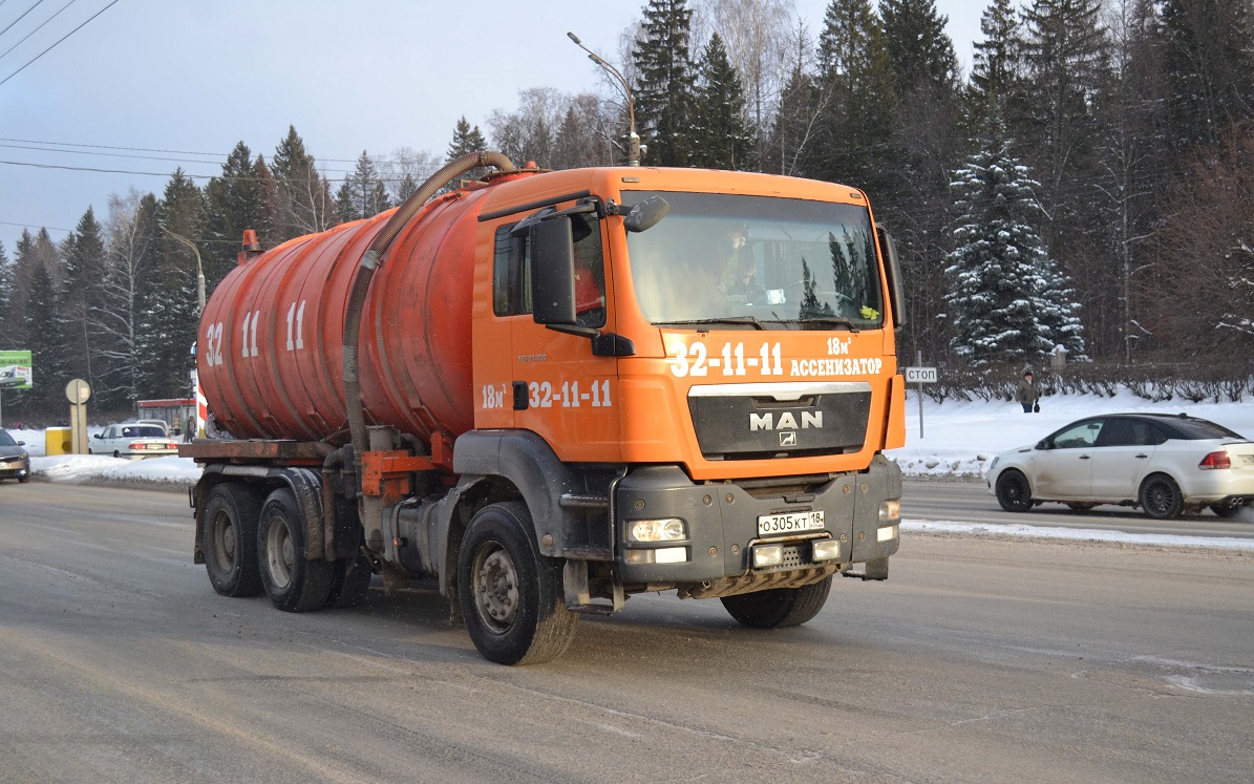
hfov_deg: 44.8
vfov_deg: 28.9
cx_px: 628
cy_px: 408
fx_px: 1521
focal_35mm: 45
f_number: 4.5
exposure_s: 1/640
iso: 400
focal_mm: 29
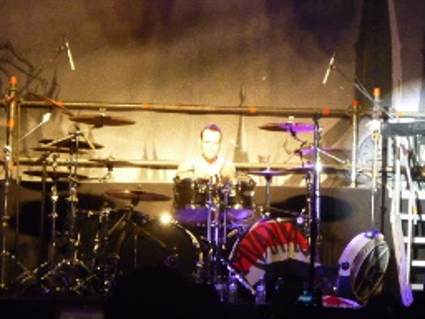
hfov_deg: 10.9
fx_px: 2222
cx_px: 284
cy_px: 128
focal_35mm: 181
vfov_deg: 8.2
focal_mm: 19.1
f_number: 5.3
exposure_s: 1/30
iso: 800
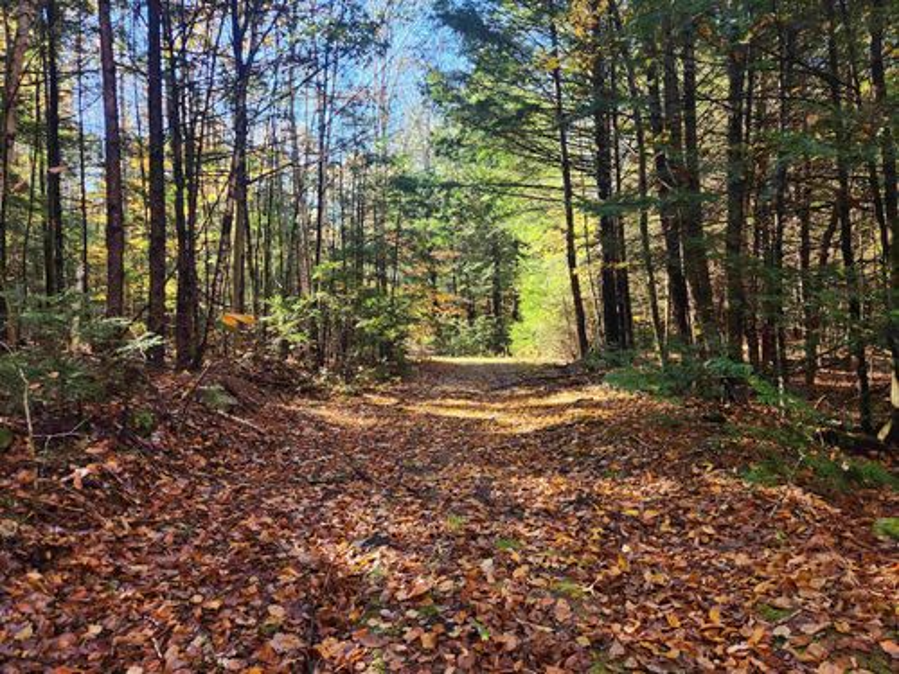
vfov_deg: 58.9
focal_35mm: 23
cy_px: 337
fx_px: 597
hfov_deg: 73.9
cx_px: 450
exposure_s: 1/180
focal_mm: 5.4
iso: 100
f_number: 1.8
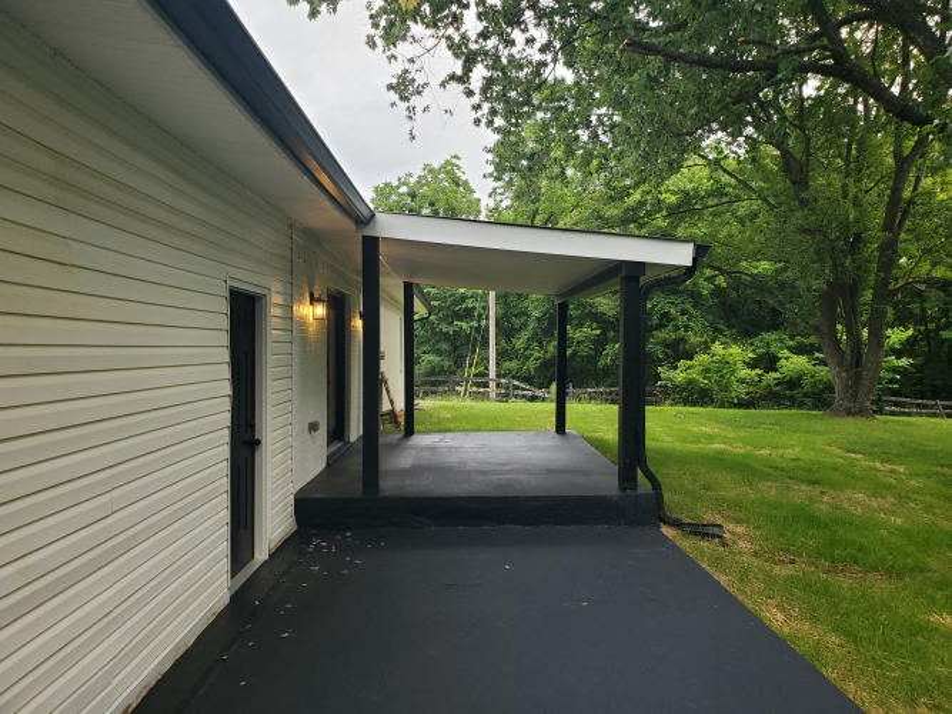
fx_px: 715
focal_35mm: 26
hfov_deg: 67.3
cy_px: 357
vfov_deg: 53.0
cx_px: 476
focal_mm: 4.3
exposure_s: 1/119
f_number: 2.4
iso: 125
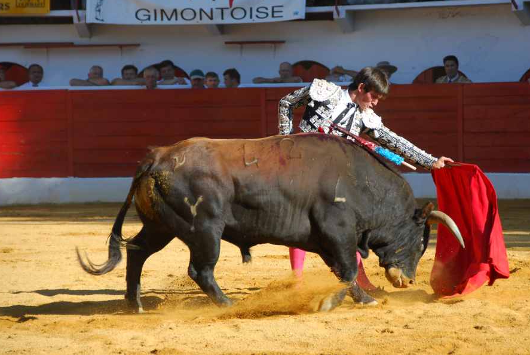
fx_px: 3317
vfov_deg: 6.1
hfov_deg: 9.1
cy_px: 151
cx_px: 299
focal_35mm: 225
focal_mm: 130
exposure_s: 1/500
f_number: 5.6
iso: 250
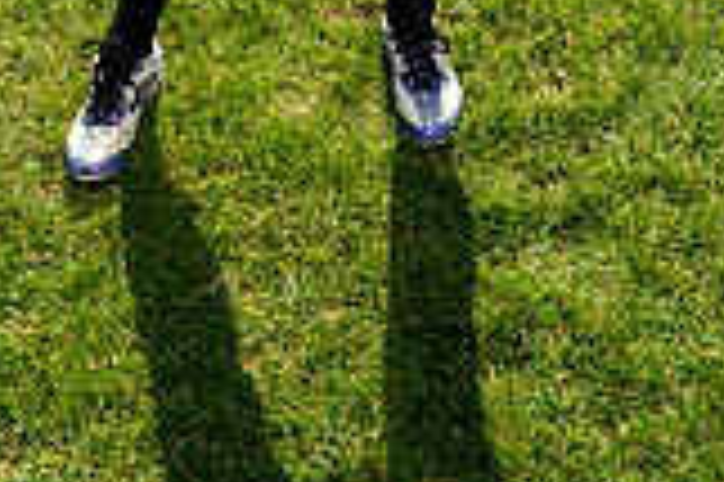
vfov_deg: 12.3
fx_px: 1969
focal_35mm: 98
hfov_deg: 20.8
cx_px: 306
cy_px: -491
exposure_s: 1/200
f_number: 9
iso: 100
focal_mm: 35
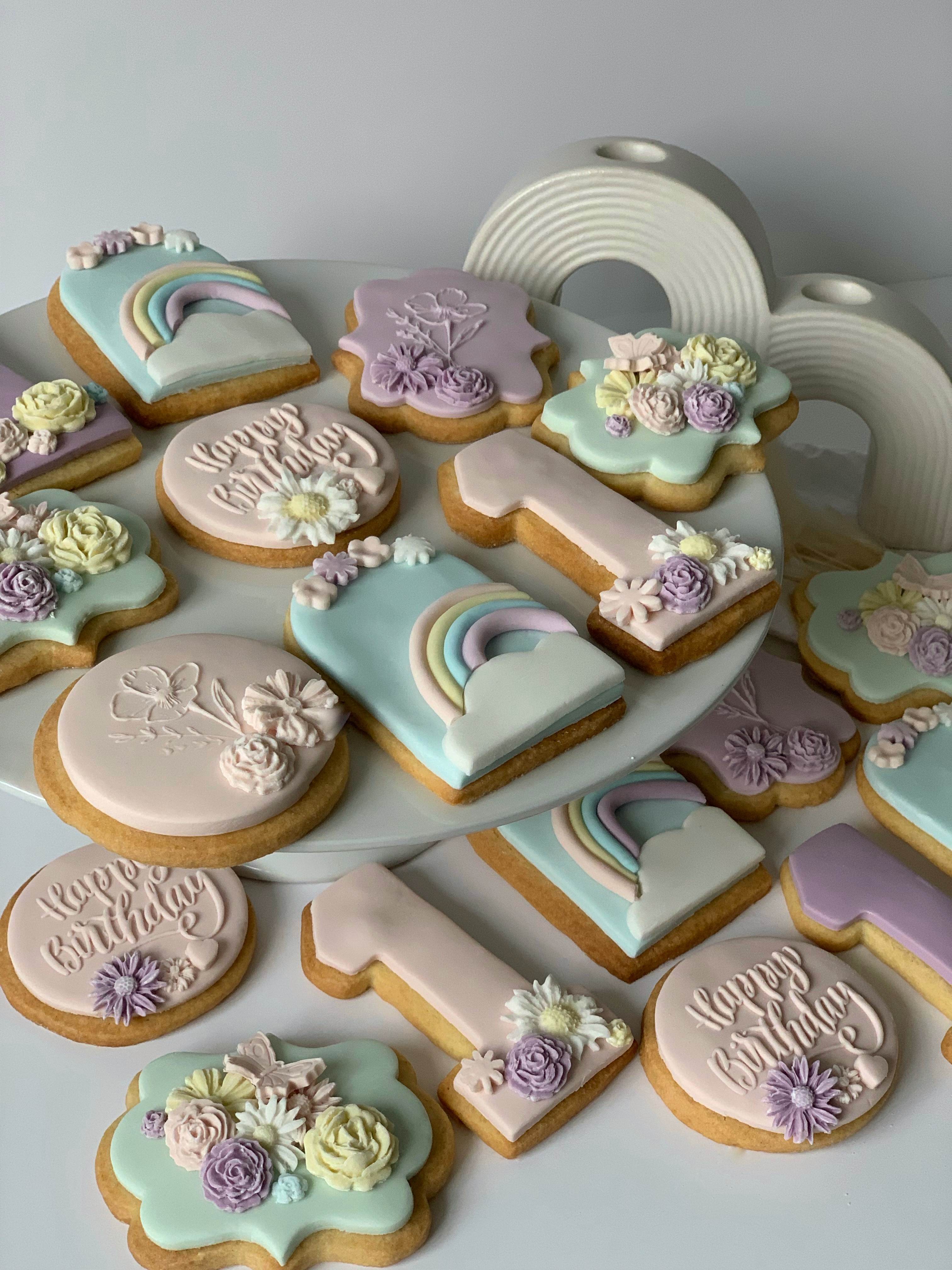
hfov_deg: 28.0
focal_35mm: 52
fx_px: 1907
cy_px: 635
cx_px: 476
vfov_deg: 36.8
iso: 125
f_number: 2.4
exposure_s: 1/101
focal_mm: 6
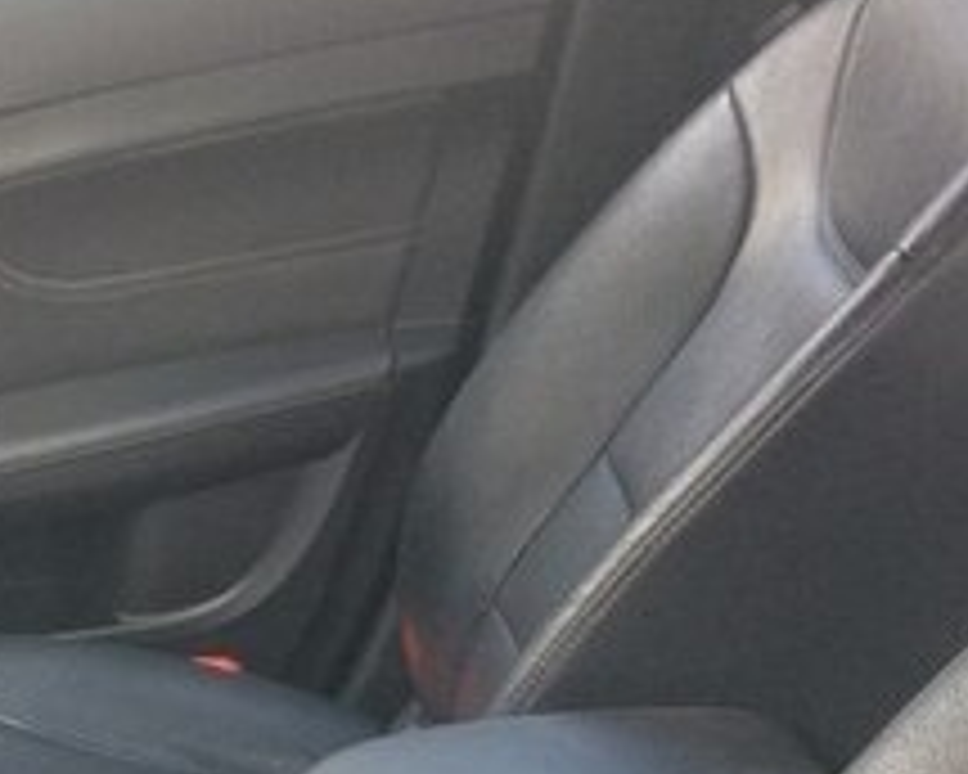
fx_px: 2492
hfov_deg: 21.5
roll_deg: +1.1
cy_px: 1082
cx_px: 86
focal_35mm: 87
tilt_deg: -31.1
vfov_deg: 16.4
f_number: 2.2
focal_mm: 4.15
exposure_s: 1/33
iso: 64
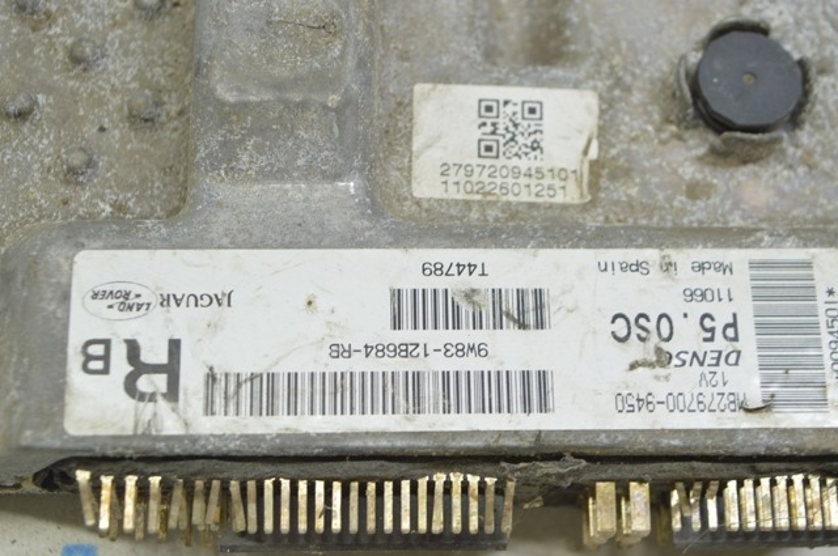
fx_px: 1465
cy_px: 278
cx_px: 419
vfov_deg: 21.5
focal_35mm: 63
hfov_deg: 31.9
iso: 400
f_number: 5.6
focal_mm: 42
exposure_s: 1/20
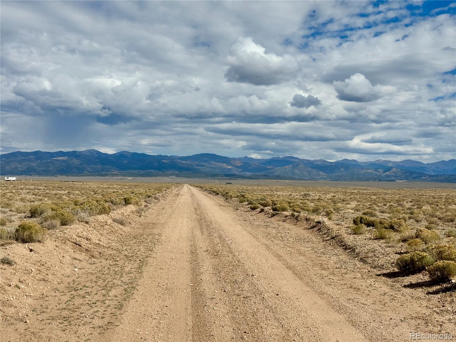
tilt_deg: +0.9
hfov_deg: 39.7
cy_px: 171
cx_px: 228
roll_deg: -1.4
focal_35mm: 48
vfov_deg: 30.3
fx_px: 632
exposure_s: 1/12500
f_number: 1.78
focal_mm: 6.76
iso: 80
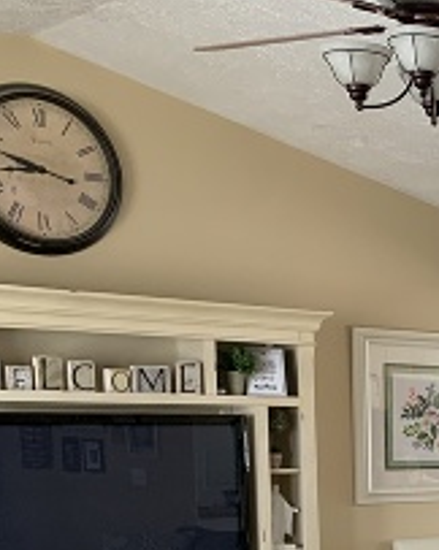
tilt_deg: -6.5
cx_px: 770
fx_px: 1301
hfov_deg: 16.3
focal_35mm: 80
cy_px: 583
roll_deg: -0.7
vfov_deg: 22.7
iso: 125
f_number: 1.8
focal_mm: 4.25
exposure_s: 1/60
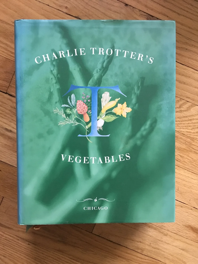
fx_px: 221
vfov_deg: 61.7
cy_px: 132
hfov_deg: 48.2
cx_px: 99
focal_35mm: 29
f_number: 2.2
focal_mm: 4.15
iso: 320
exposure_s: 1/15
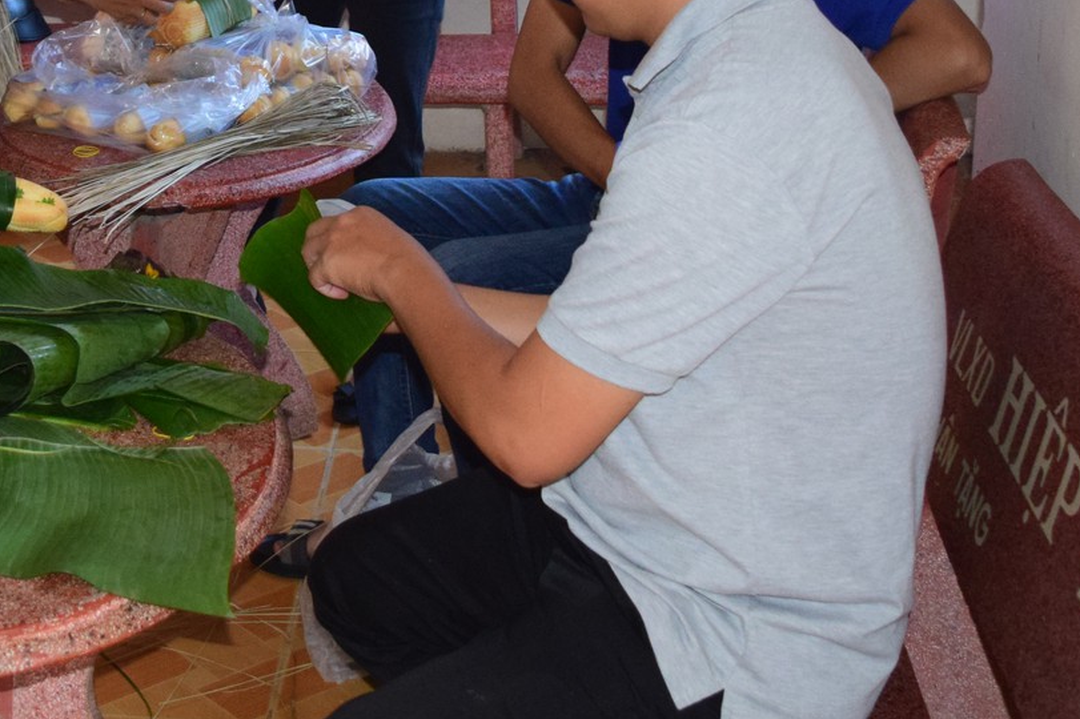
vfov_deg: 17.9
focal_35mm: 74
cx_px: 237
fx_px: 2219
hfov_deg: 26.9
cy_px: -10
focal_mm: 20
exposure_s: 1/160
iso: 1800
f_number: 3.5
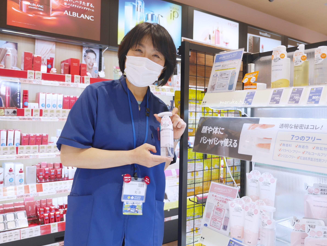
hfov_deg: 56.8
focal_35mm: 32
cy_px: 118
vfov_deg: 44.2
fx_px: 302
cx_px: 171
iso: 200
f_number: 2.8
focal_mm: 15
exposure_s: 1/100
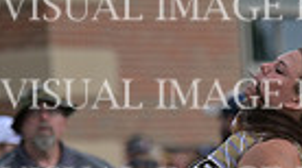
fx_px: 5291
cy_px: 226
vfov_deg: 1.8
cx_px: 284
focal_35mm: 662
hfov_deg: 3.3
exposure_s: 1/2500
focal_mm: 150
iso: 160
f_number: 3.2
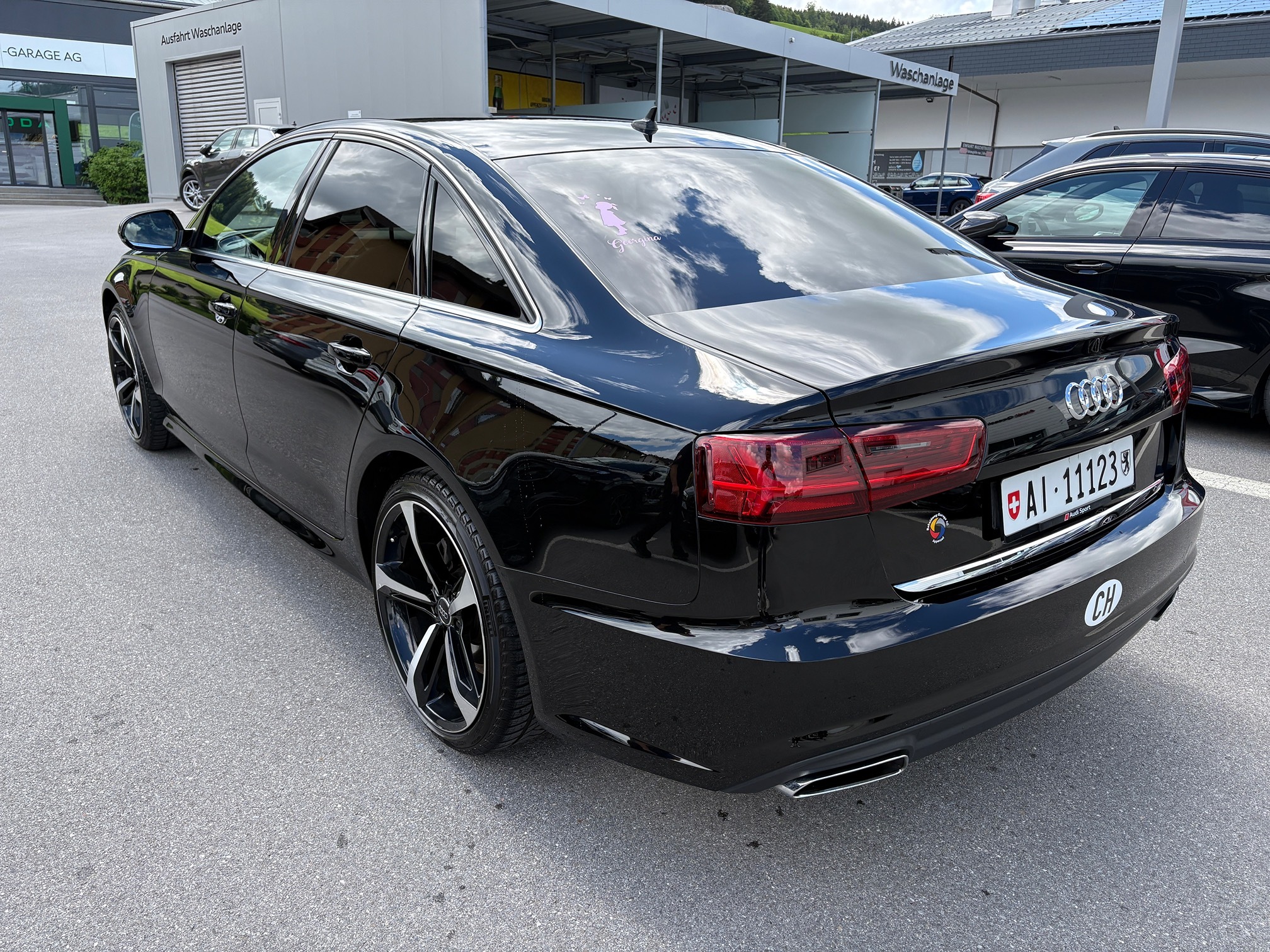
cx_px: 635
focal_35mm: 26
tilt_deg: -14.2
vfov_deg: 53.1
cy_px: 476
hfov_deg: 67.3
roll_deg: -1.6
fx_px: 954
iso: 50
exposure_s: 1/920
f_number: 1.6
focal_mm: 5.96
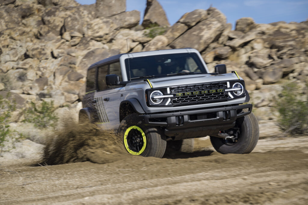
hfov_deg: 17.1
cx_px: 154
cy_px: 102
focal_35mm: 120
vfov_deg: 11.4
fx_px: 1027
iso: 32
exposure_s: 1/80
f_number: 5.6
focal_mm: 120
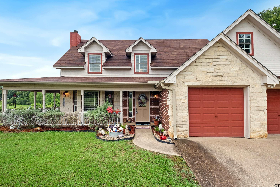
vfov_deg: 67.3
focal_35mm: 18
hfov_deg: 90.0
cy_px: 88
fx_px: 140
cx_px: 142
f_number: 6.4
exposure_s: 1/125
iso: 160
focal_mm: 11
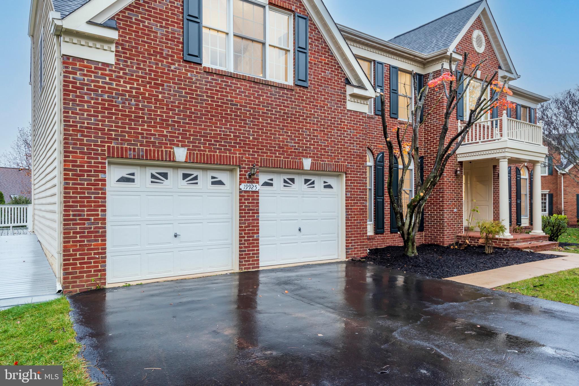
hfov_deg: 76.1
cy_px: 193
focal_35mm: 23
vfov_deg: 55.1
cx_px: 290
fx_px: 370
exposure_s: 1/15
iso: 640
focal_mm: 23
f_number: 7.1
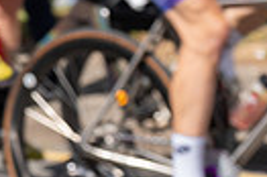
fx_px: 2296
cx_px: -318
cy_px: -202
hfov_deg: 6.4
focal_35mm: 310
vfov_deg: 4.4
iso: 320
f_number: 5.6
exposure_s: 1/1000
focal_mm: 70
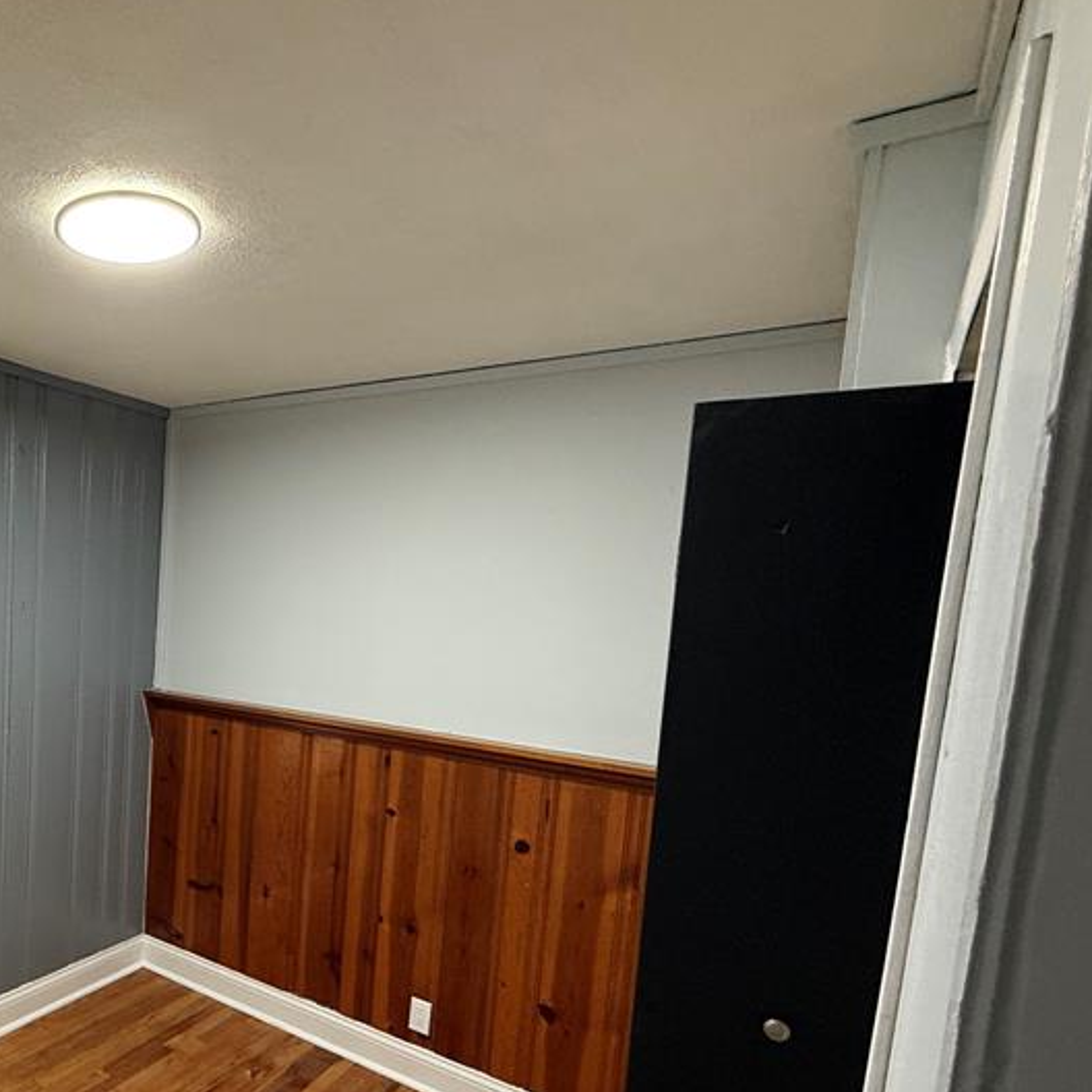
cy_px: 668
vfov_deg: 64.3
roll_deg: -2.5
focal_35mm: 24
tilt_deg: -5.4
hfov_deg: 57.7
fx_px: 857
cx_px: 151
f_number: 2.2
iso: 200
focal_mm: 2.22
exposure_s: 1/60
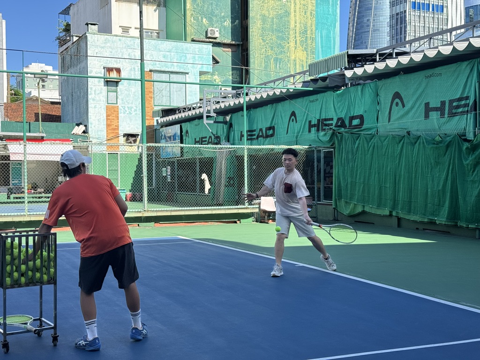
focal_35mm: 48
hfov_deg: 39.7
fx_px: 666
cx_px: 240
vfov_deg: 30.3
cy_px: 180
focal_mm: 6.76
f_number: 1.78
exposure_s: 1/2833
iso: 64
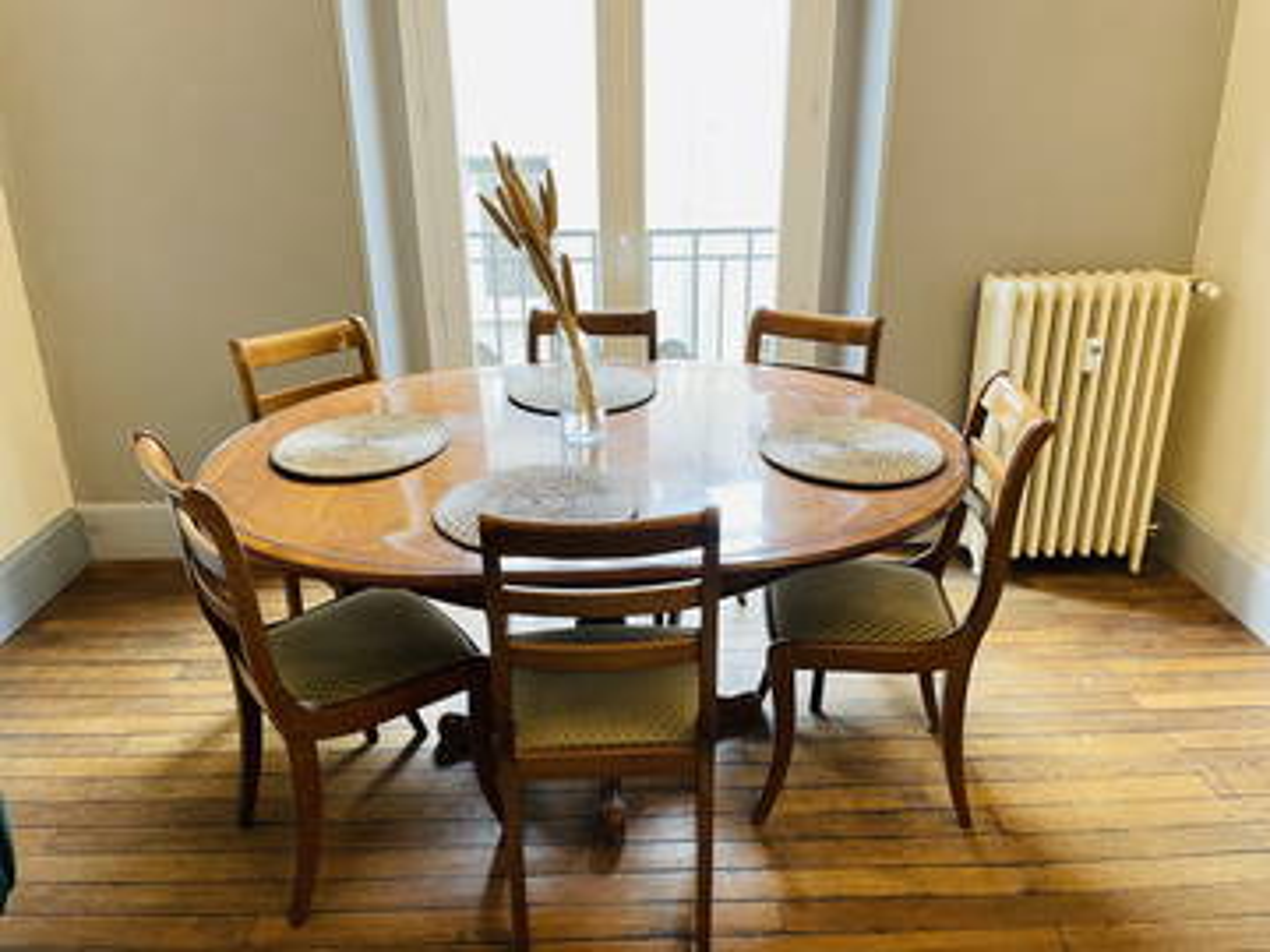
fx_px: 954
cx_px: 635
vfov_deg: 53.1
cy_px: 476
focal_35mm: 26
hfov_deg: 67.3
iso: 80
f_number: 1.6
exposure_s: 1/50
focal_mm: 4.2
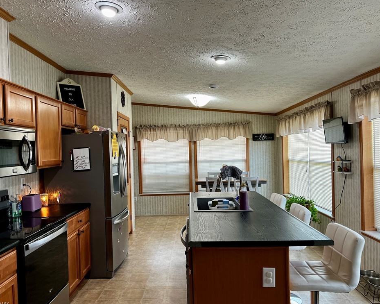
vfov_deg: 51.5
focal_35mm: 28
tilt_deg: -1.4
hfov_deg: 62.1
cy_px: 153
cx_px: 176
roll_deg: +2.1
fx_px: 315
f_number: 1.5
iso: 80
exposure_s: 1/60
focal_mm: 5.7
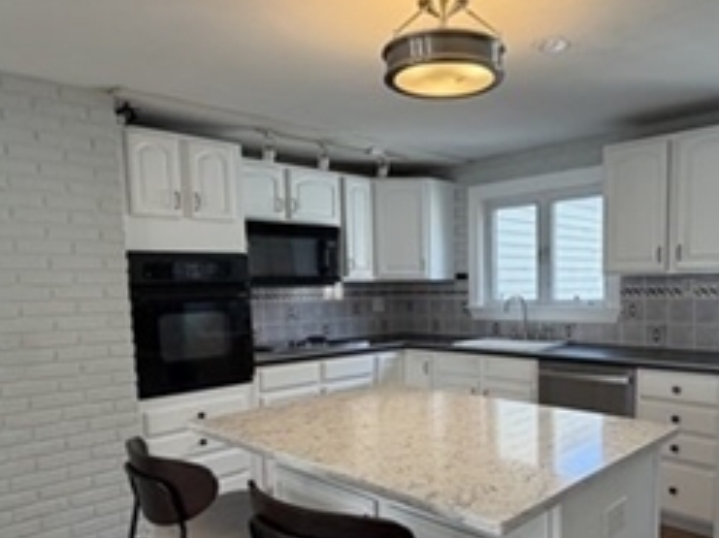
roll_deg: +1.5
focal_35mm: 29
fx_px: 602
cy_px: 345
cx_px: 438
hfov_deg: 61.1
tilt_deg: -5.6
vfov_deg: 47.6
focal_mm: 2.22
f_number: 2.2
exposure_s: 1/120
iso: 125
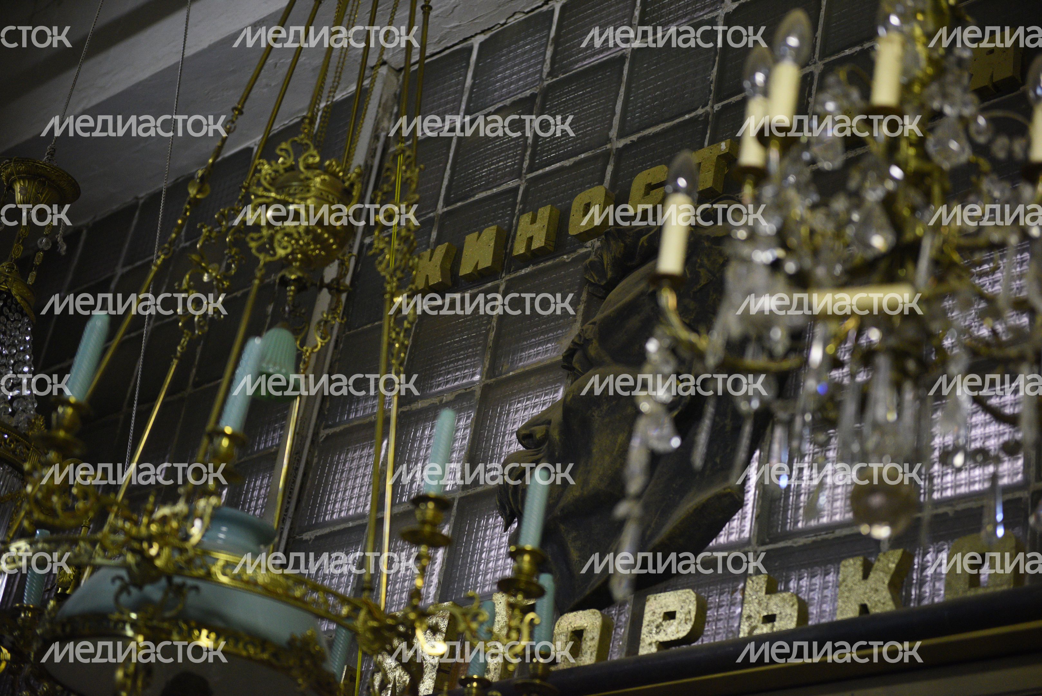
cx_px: 521
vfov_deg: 19.5
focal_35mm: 70
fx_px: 2027
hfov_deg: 28.8
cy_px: 348
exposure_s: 1/100
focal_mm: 70
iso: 2500
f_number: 2.8
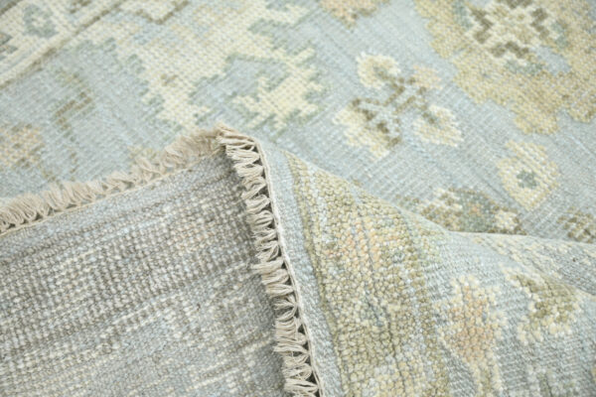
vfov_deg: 24.2
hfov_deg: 35.6
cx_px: 298
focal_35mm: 56
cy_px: 198
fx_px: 927
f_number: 4
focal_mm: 56
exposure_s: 1/30
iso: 125
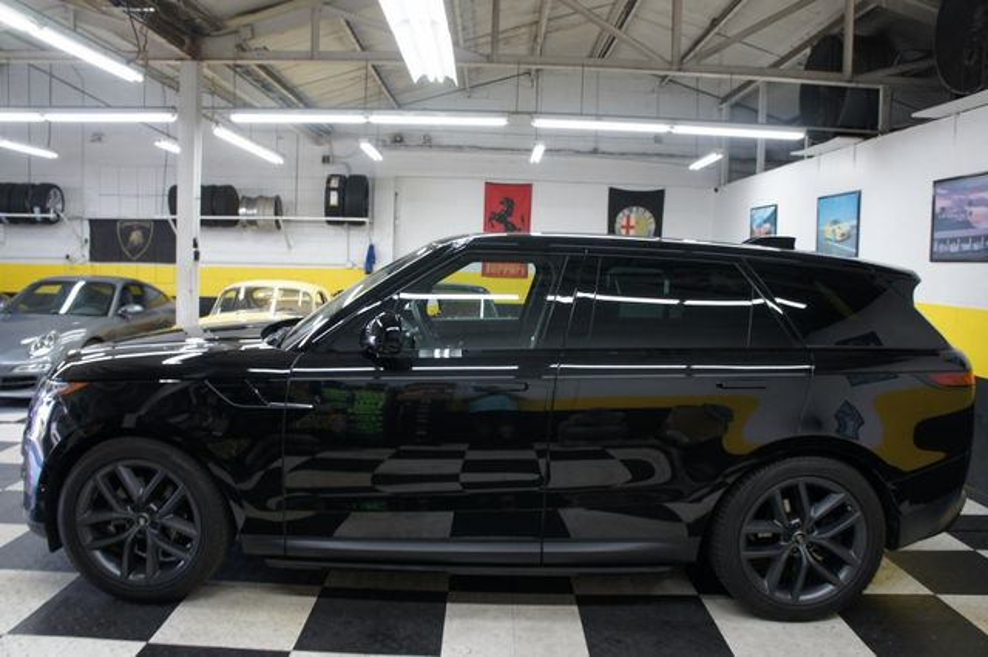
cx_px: 494
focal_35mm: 27
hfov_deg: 67.4
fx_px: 741
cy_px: 328
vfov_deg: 47.9
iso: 320
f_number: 3.5
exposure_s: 1/30
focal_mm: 18
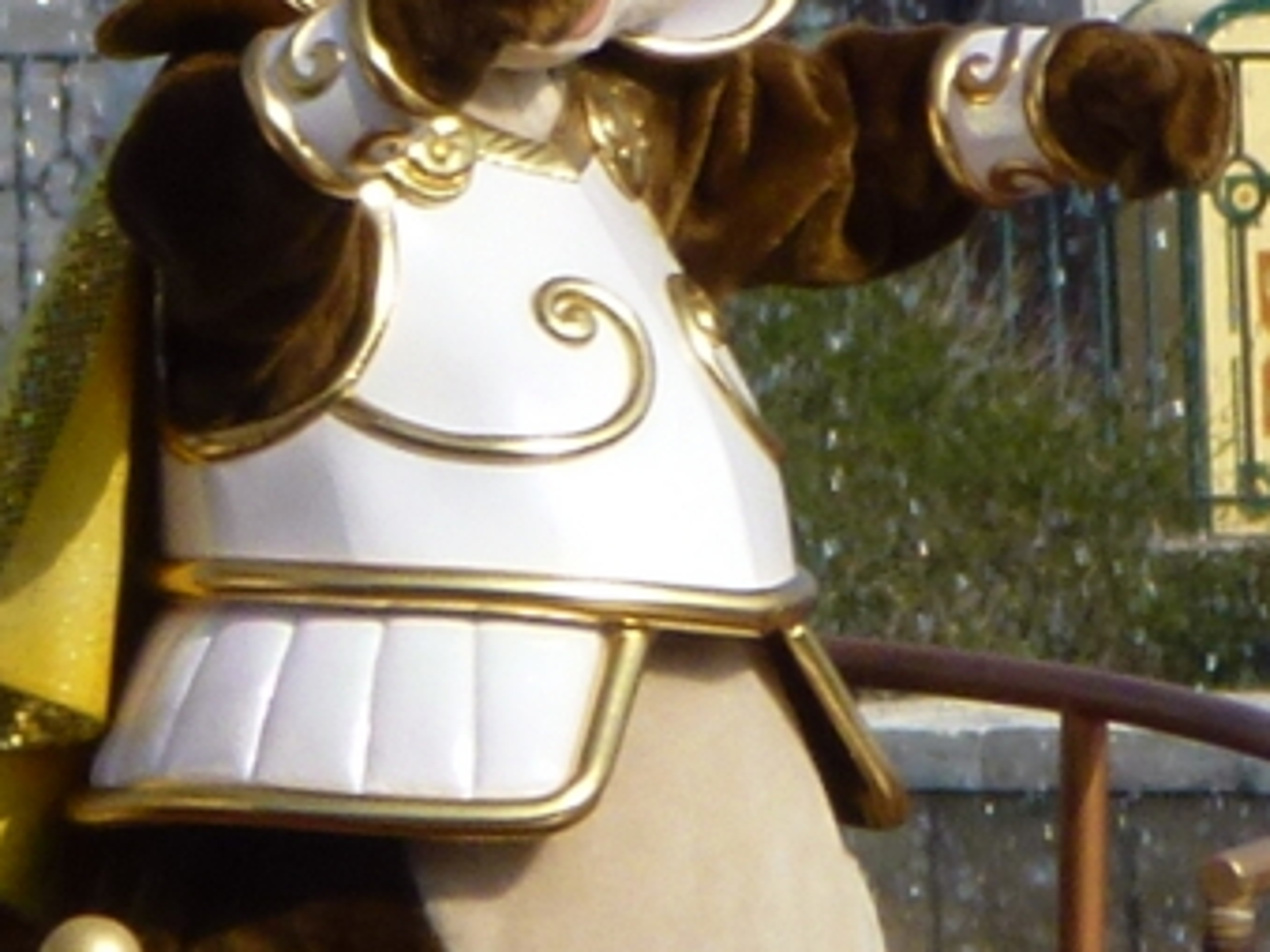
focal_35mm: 2317
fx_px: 84977
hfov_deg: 0.9
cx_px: -37
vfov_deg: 0.6
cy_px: 109
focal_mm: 68.8
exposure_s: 1/500
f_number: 5.9
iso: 100
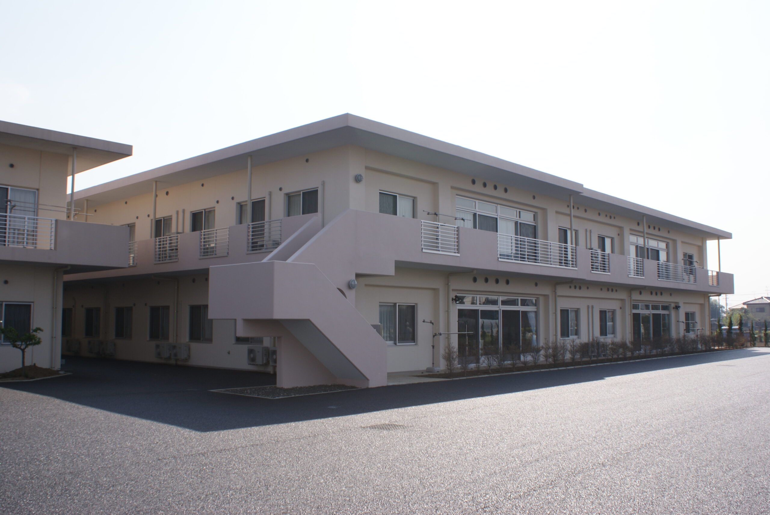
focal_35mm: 33
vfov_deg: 40.1
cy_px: 258
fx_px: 707
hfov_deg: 57.2
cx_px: 385
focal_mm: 22
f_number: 11
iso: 100
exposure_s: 1/160
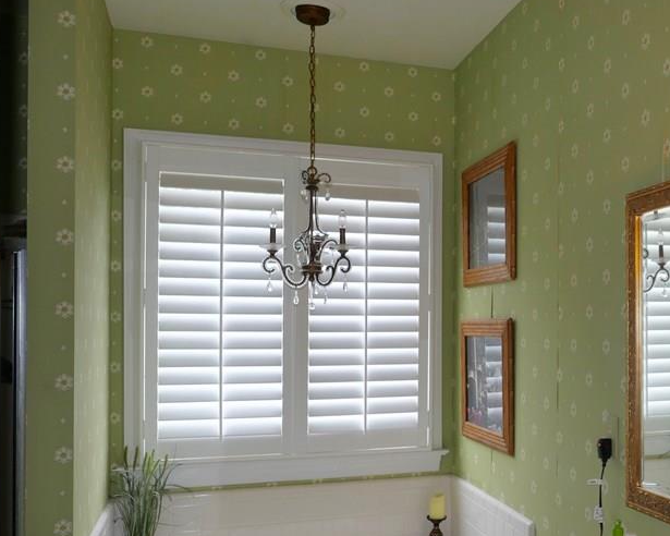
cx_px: 541
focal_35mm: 39
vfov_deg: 38.0
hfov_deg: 44.4
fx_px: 773
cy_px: 339
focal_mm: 12
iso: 200
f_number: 2.8
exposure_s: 1/125
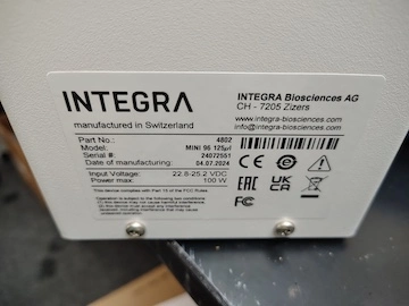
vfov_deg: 56.8
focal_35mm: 24
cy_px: 153
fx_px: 284
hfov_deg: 71.6
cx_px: 204
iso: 800
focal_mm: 5.56
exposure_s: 1/120
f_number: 1.8
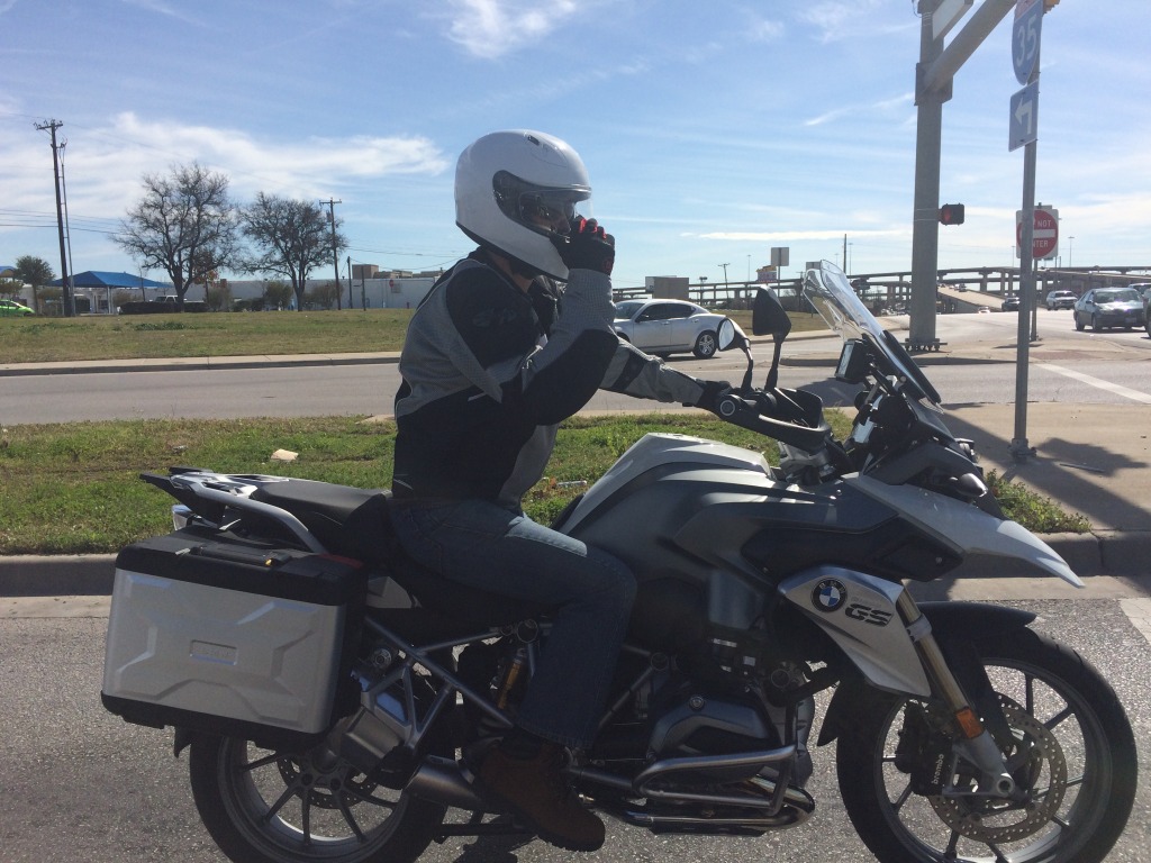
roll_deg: +1.1
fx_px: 964
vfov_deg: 48.2
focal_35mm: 29
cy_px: 432
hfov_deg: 61.7
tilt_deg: -8.5
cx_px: 576
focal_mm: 4.15
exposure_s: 1/3731
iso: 32
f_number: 2.2
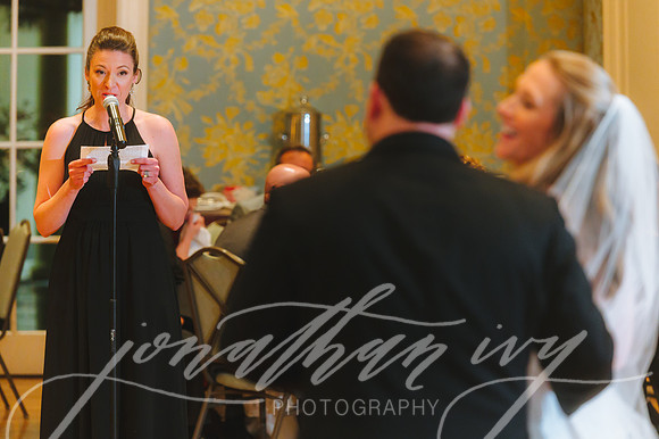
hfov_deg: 12.5
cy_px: 220
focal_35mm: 165
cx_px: 330
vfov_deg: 8.3
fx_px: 3019
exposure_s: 1/60
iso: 2500
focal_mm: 165
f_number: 2.8
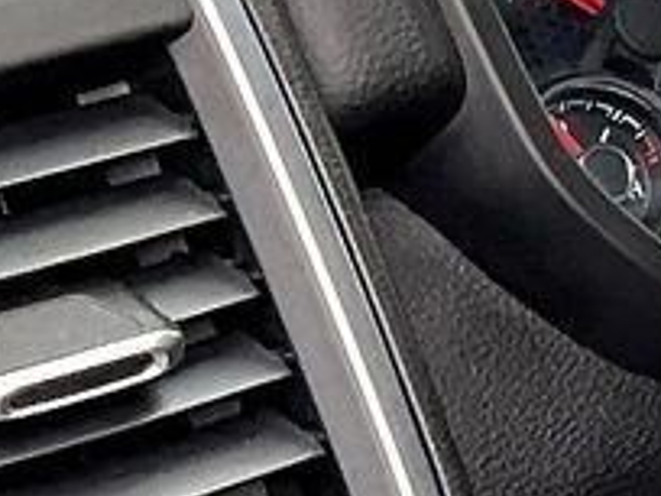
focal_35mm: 228
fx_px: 4354
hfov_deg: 7.6
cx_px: 1951
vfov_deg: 6.5
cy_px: 214
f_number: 1.8
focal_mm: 3
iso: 20
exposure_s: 1/149
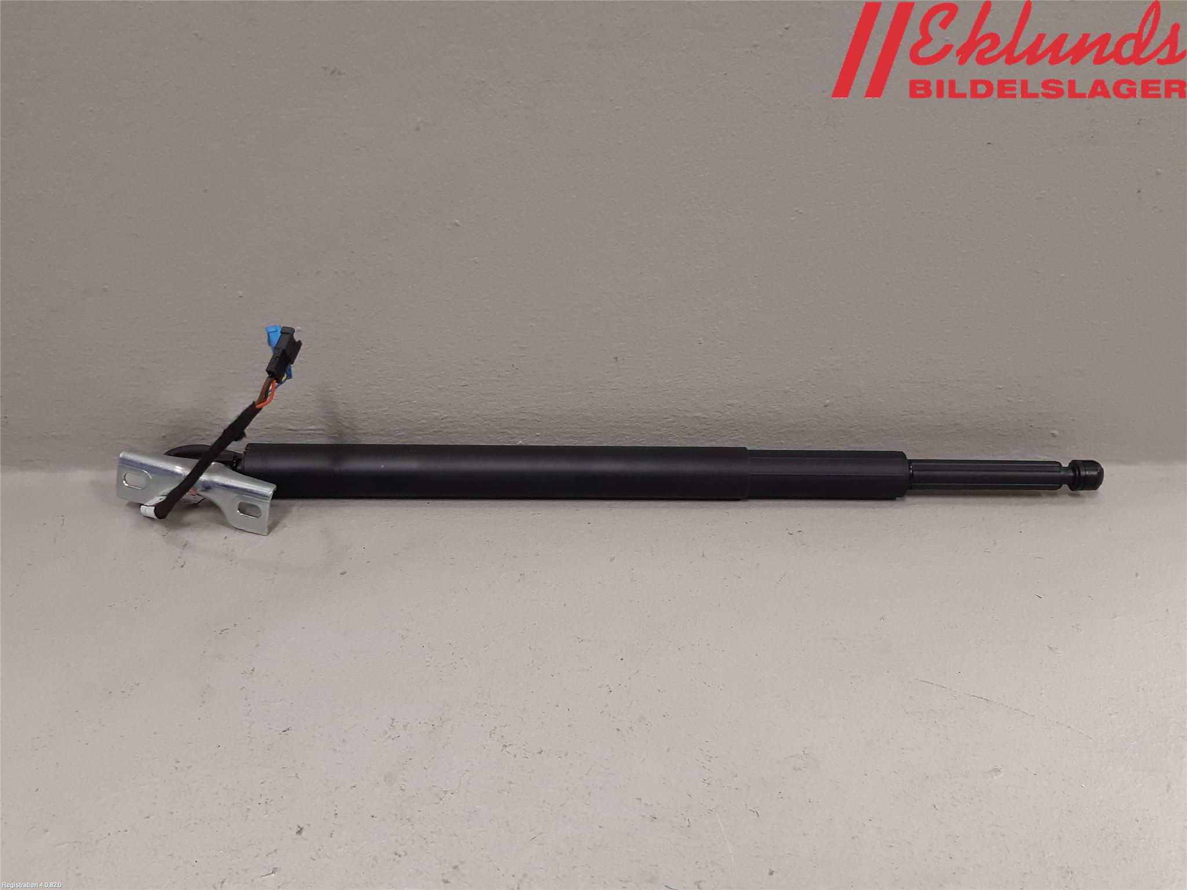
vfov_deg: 53.1
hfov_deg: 67.3
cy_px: 445
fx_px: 892
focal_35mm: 26
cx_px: 594
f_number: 1.7
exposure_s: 1/50
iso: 125
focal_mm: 3.93
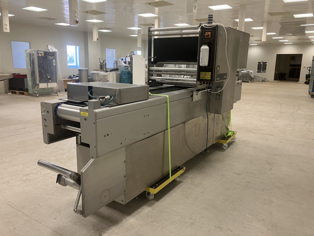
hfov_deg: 63.4
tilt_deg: -9.4
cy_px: 118
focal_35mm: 28
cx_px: 157
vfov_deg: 49.7
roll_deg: -1.4
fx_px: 254
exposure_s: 1/50
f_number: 1.8
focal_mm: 3.99
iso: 64
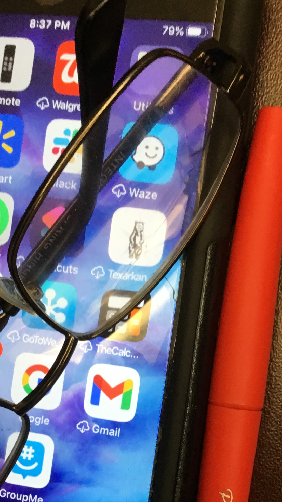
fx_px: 745
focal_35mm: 56
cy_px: 363
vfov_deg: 36.5
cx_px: 160
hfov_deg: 21.4
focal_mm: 3.3
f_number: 2.4
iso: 40
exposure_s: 1/30
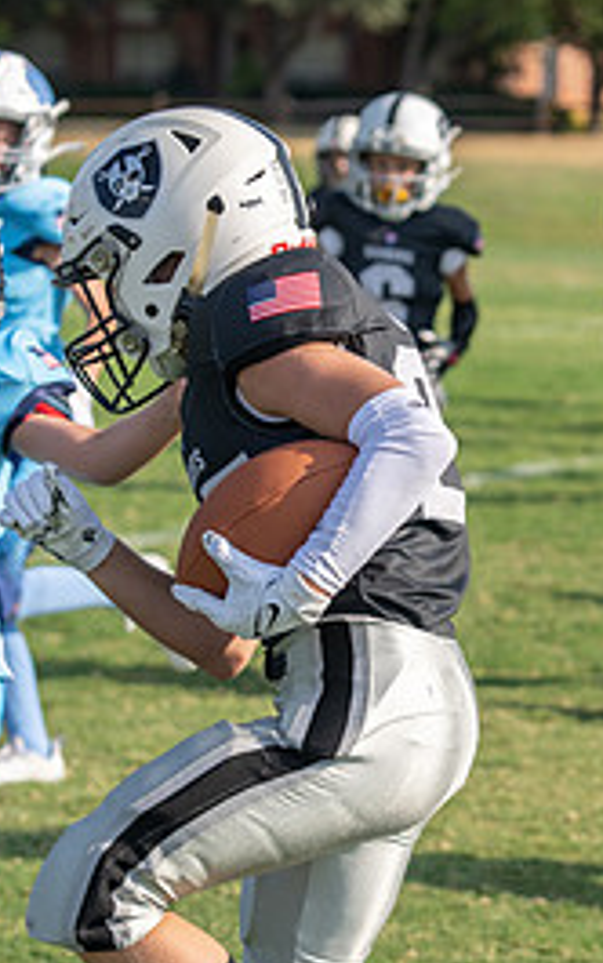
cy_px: 580
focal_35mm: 156
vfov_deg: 13.4
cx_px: 530
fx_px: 4095
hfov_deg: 8.4
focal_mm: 70
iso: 100
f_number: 3.5
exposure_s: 1/1600
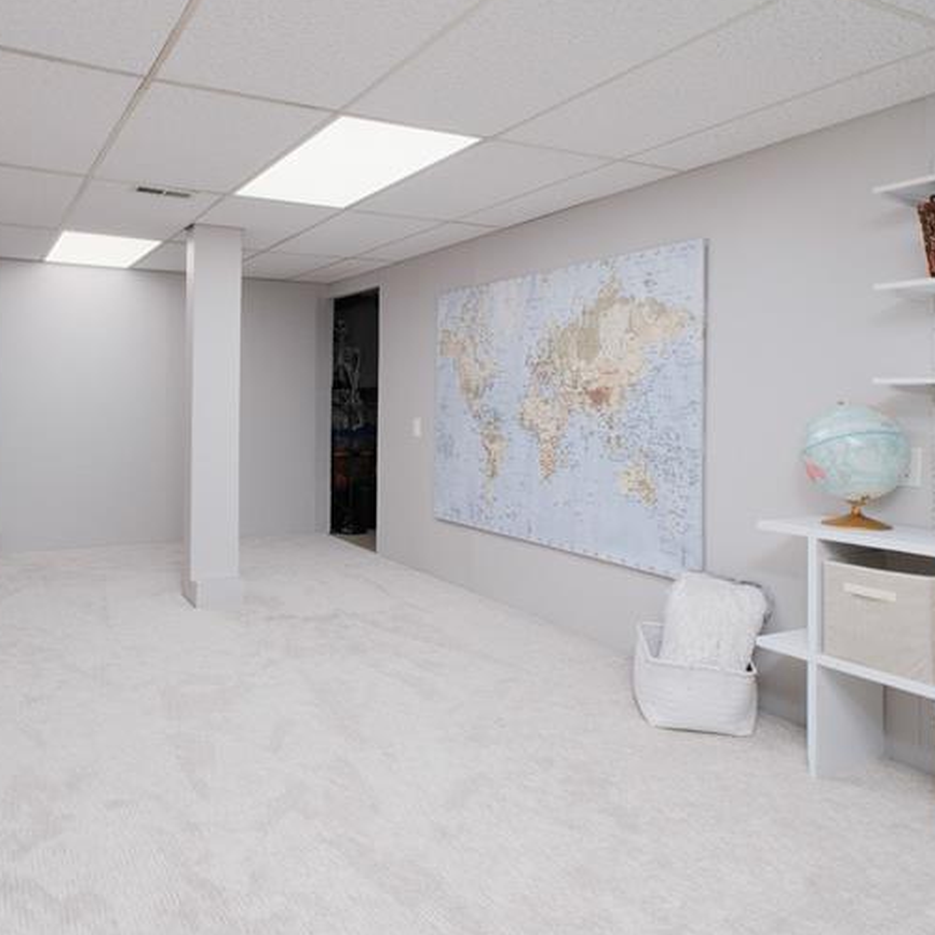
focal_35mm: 26
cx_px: 359
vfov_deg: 60.7
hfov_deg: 60.3
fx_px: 795
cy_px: 397
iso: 640
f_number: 7.1
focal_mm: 10
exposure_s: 1/250
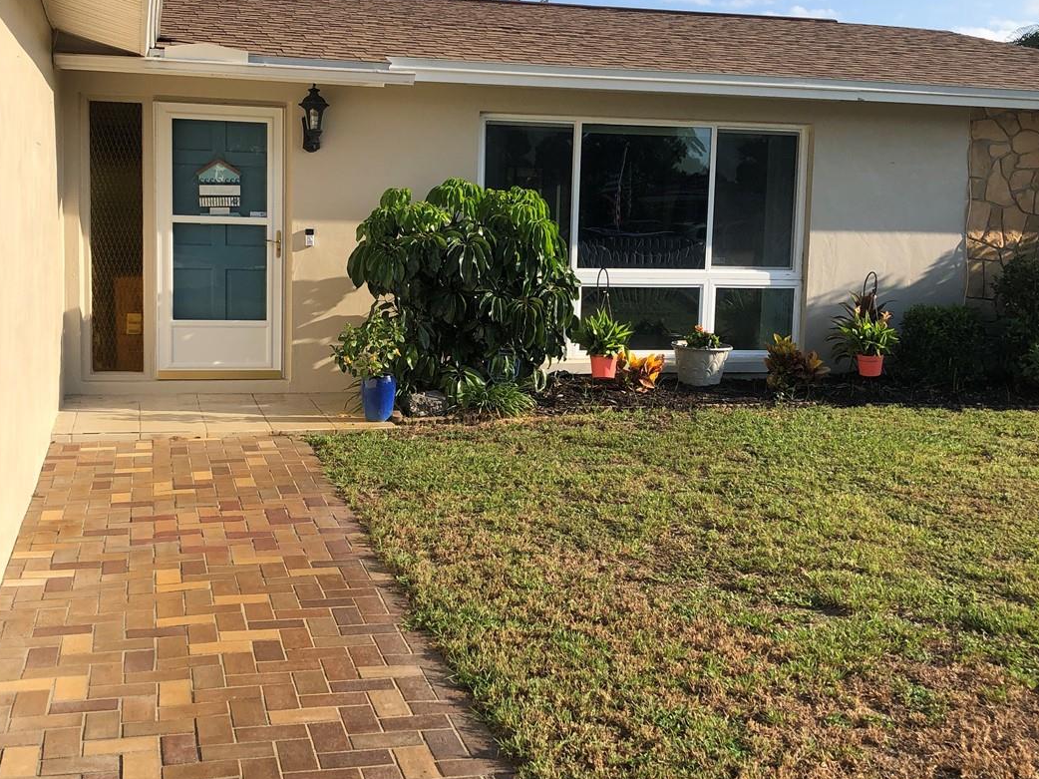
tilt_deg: -6.3
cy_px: 368
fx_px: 1290
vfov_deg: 33.6
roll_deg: -1.4
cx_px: 464
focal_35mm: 43
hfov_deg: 43.8
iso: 20
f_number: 1.8
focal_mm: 3.99
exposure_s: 1/1499
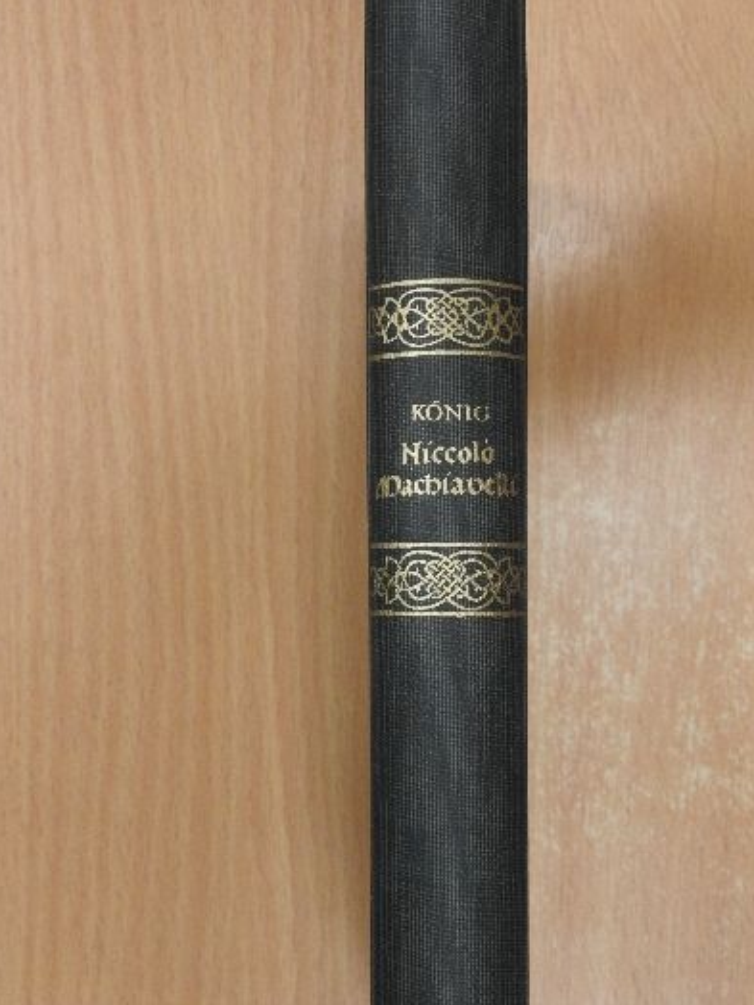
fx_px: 1597
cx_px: 451
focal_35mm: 55
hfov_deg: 26.5
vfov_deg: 34.8
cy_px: 610
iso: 450
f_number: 4
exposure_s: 1/60
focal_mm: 8.1
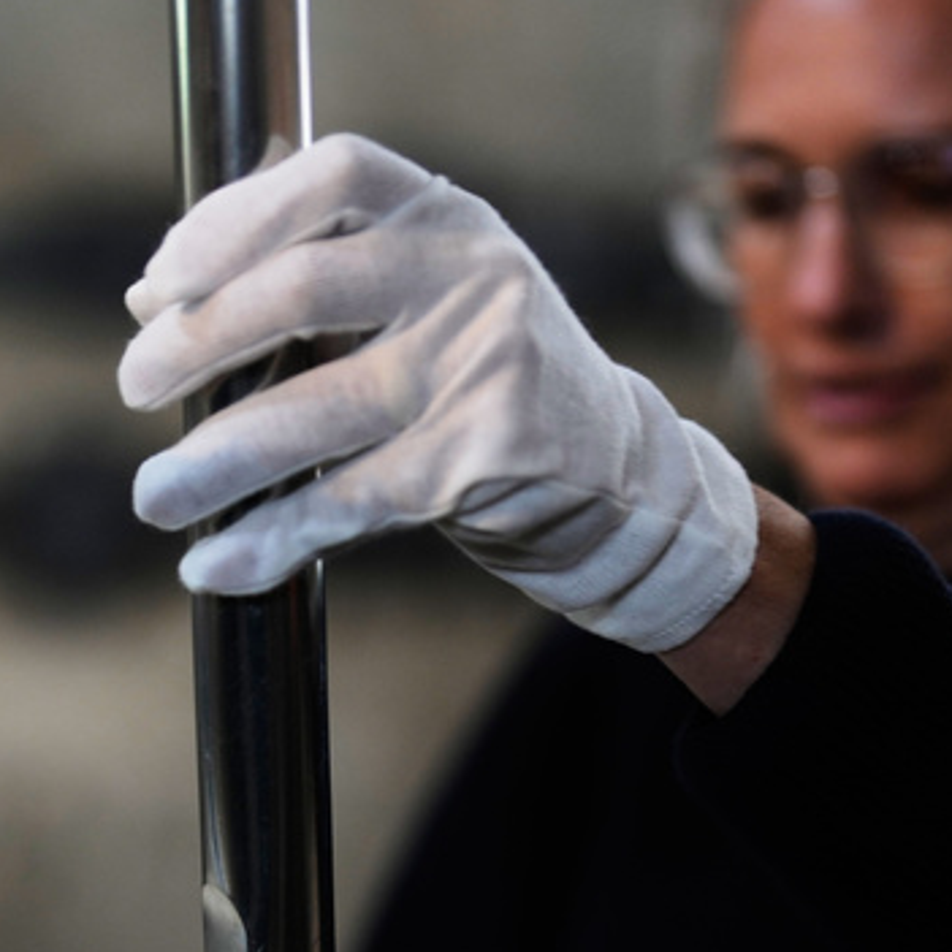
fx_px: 3858
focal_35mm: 124
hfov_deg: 14.1
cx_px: 448
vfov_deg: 13.9
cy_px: 849
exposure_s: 1/160
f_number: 1.2
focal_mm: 50
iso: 400
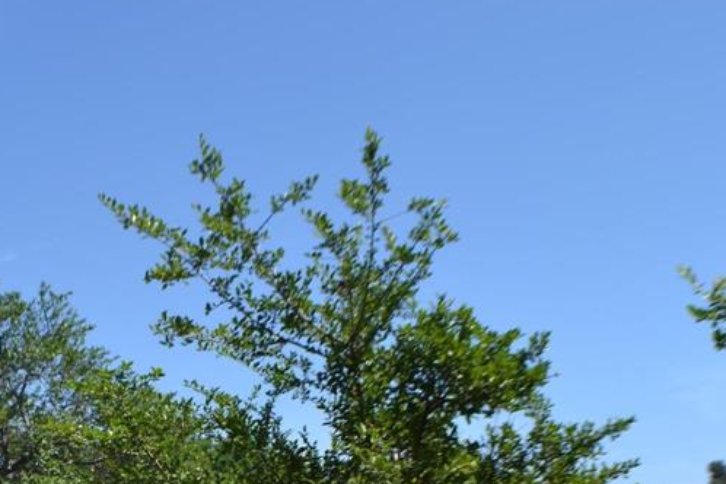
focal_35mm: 74
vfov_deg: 18.0
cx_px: 4
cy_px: 478
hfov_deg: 26.0
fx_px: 1492
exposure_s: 1/200
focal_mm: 24
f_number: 7.1
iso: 100
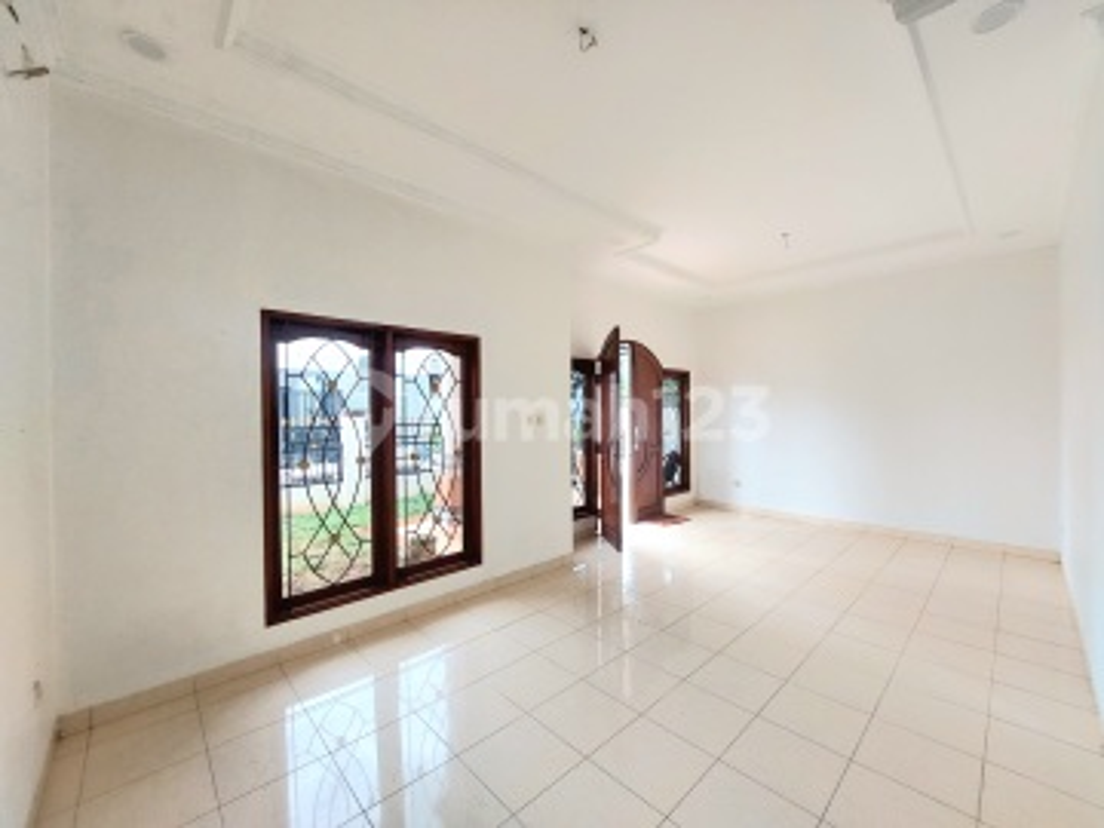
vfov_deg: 89.9
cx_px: 552
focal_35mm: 13
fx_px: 415
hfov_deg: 106.2
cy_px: 414
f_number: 2.2
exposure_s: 1/50
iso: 64
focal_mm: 1.74
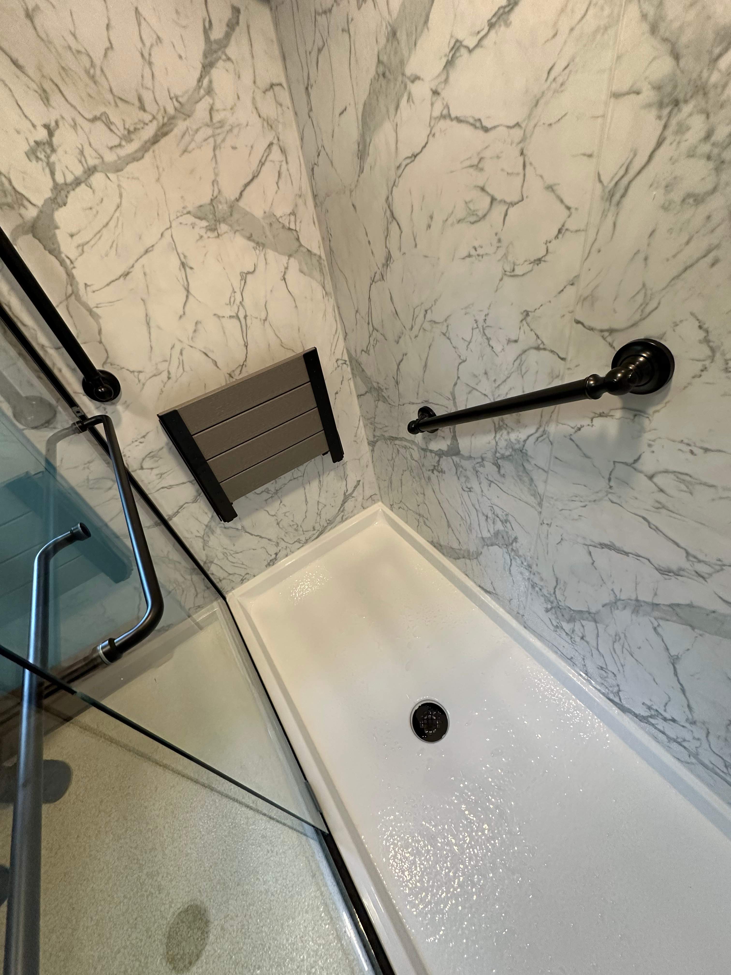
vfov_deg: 102.1
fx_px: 394
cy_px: 488
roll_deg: +12.7
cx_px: 366
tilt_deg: -40.0
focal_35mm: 14
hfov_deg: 85.7
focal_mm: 2.22
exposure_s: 1/120
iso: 250
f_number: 2.2
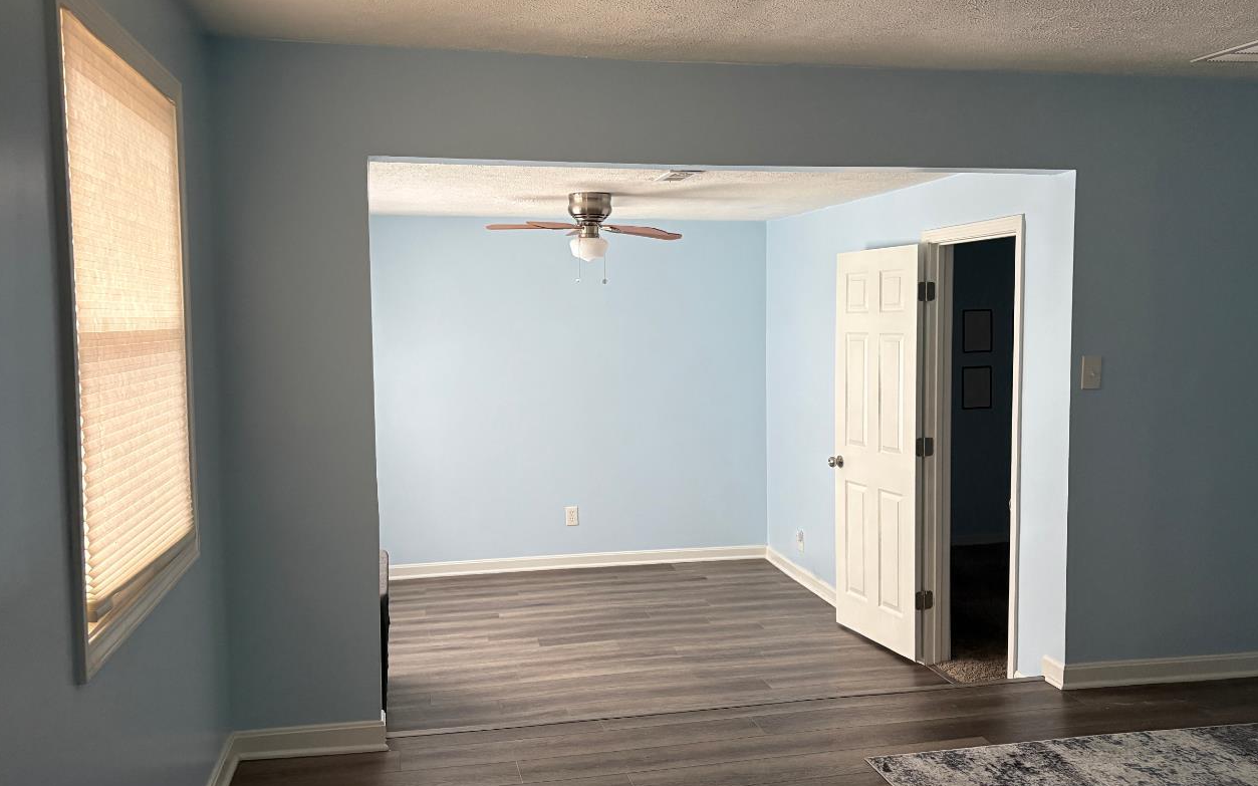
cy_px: 400
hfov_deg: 58.1
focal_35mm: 33
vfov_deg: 38.3
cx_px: 634
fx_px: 1131
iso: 320
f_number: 1.6
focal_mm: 5.96
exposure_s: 1/60
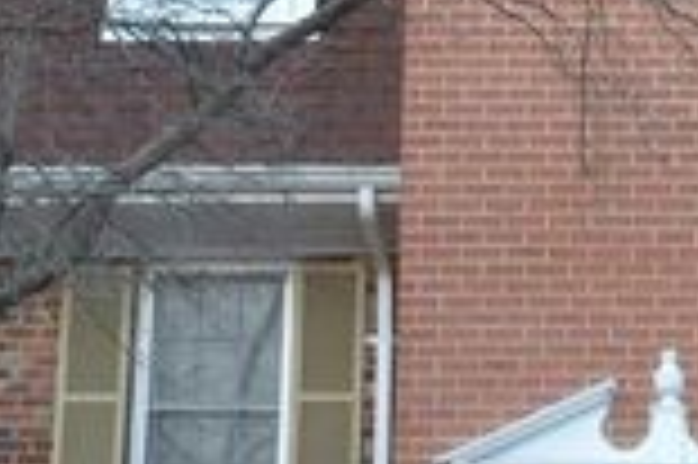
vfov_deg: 15.3
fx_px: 1685
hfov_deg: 22.8
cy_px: 502
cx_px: 639
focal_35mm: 87
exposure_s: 1/60
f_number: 4
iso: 400
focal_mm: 18
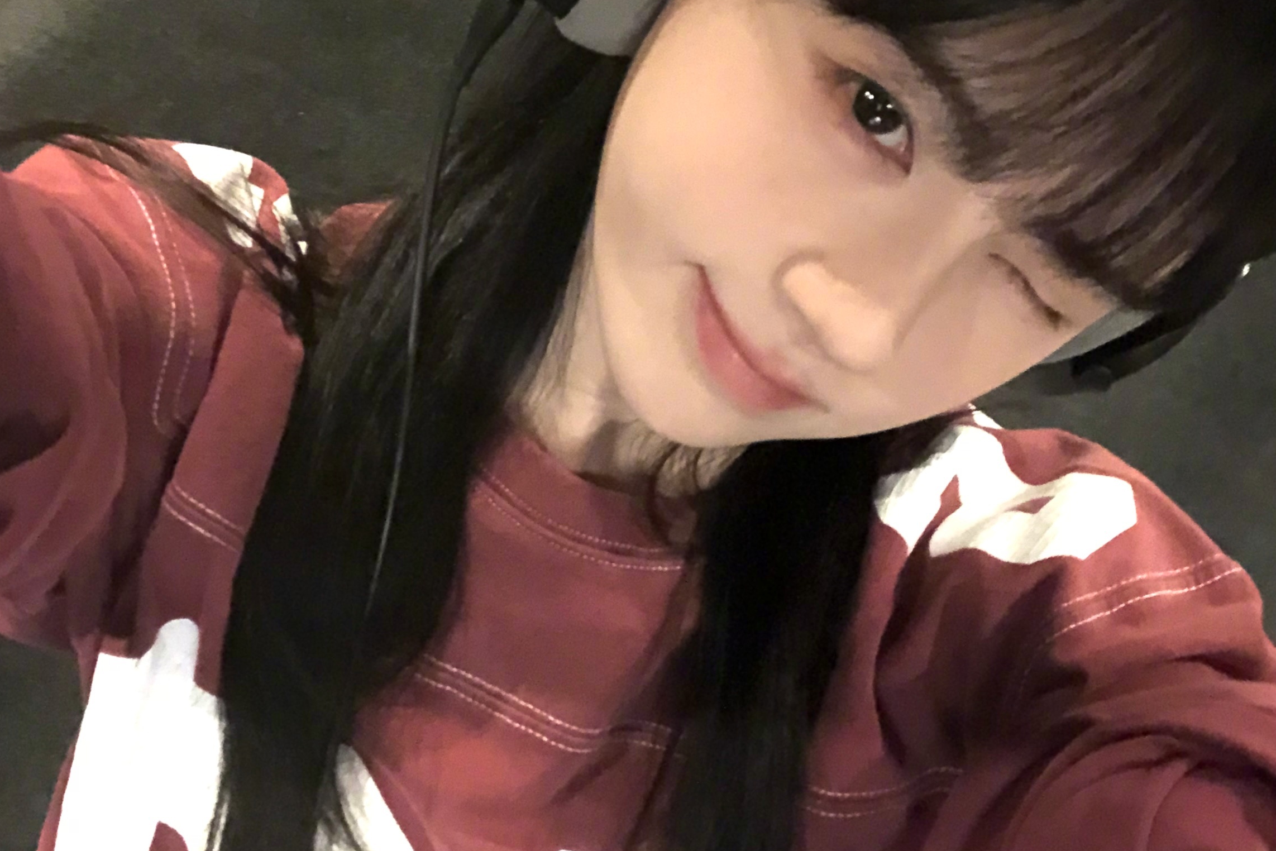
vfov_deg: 29.9
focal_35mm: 45
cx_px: 635
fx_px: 1595
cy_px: 401
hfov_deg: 43.6
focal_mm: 2.87
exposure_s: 1/15
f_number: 2.2
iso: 1250
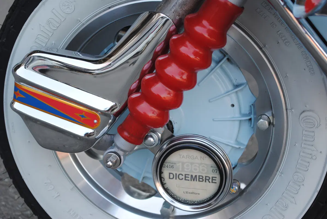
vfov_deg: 19.0
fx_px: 655
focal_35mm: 72
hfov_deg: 28.0
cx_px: 164
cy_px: 110
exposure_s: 1/100
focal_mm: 48
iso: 200
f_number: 5.6
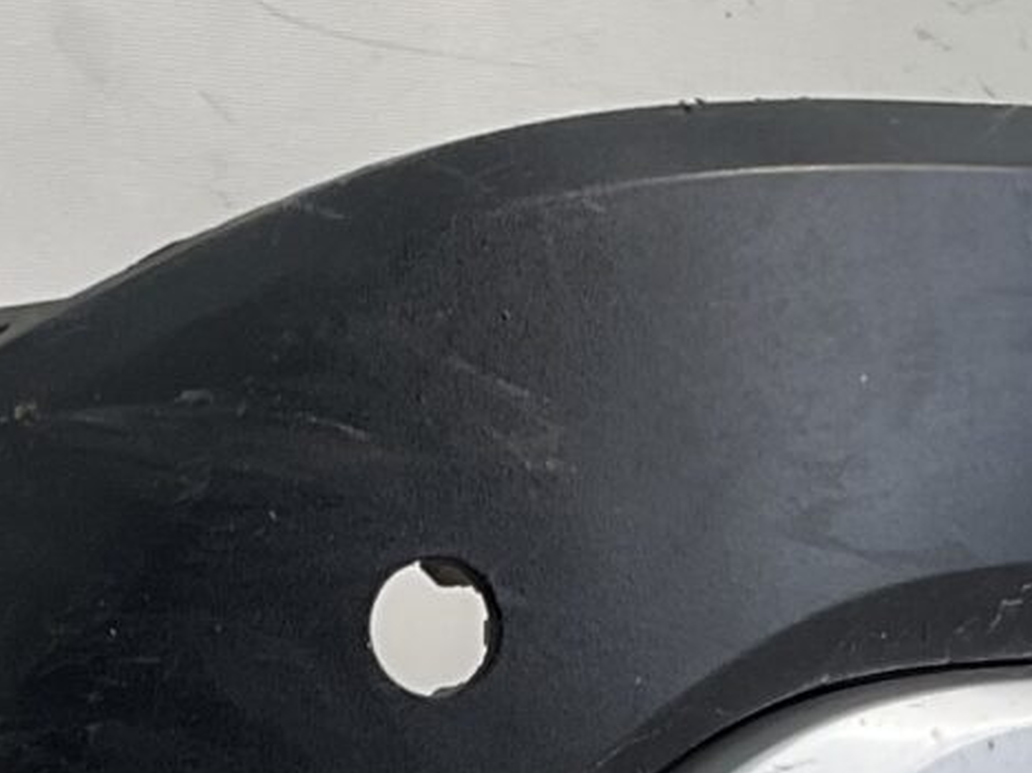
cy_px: 1151
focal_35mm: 159
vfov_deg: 9.1
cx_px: 298
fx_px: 4739
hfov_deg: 12.4
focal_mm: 3
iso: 16
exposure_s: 1/238
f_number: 1.8
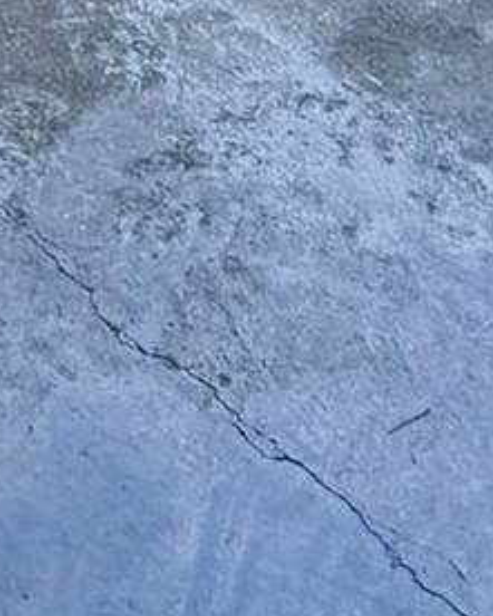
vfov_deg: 9.3
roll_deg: +1.0
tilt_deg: -17.2
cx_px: -642
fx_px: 3172
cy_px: -1089
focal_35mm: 174
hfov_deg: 8.2
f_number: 1.78
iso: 100
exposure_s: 1/1770
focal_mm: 6.76
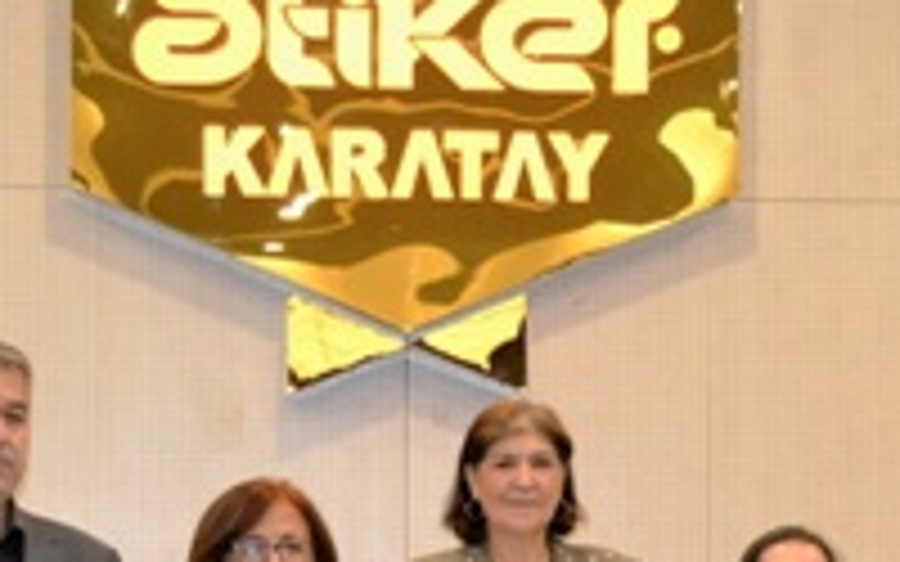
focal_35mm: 142
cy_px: 834
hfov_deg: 14.8
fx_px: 3474
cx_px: 536
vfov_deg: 9.0
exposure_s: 1/60
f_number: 4.5
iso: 1800
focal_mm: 29
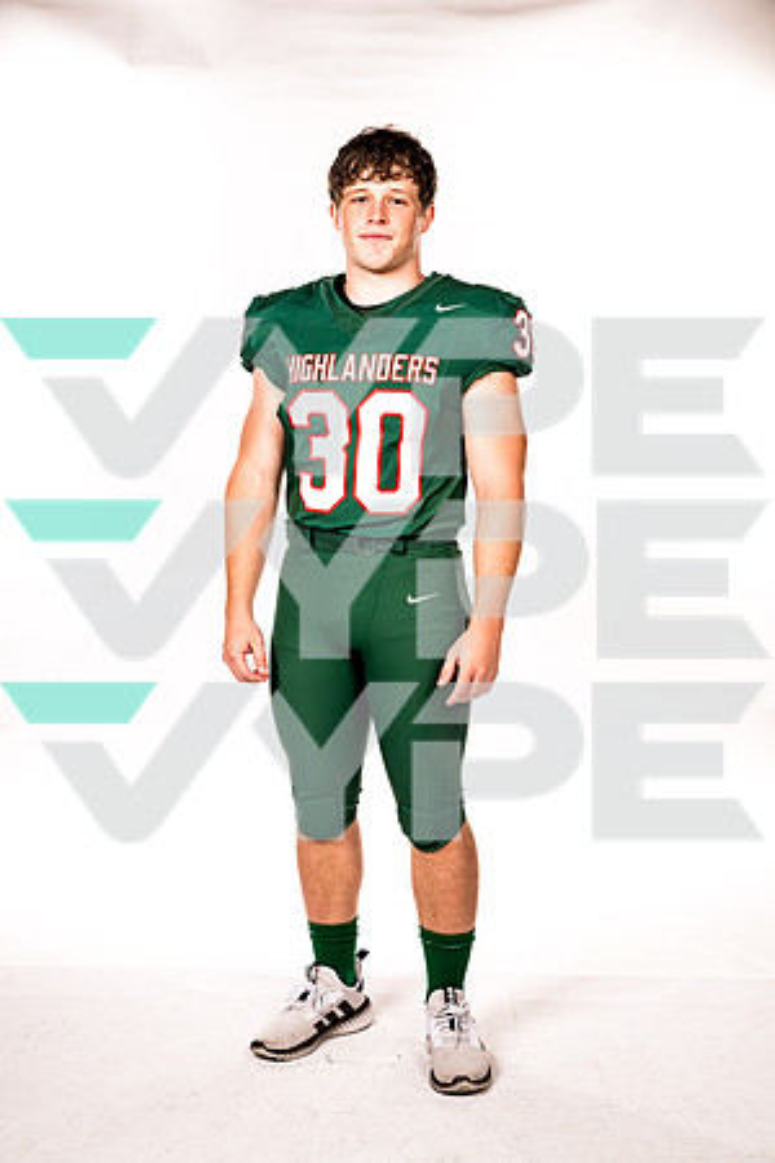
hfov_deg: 27.0
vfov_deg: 39.6
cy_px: 582
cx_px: 388
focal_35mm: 50
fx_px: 1614
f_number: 8
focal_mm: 50
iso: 800
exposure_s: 1/400
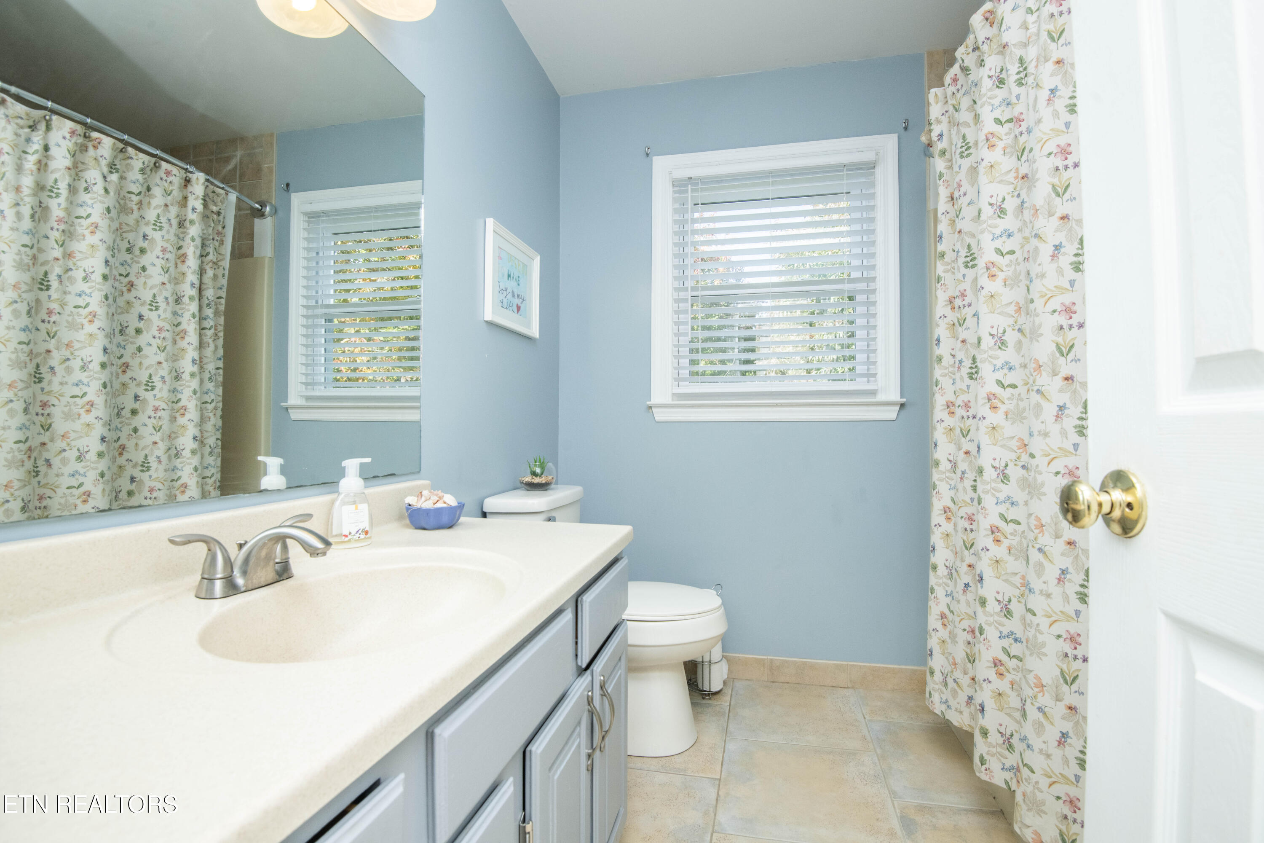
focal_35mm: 16
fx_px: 562
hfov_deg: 96.7
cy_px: 422
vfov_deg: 73.7
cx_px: 632
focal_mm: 16
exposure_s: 1/250
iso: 640
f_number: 9
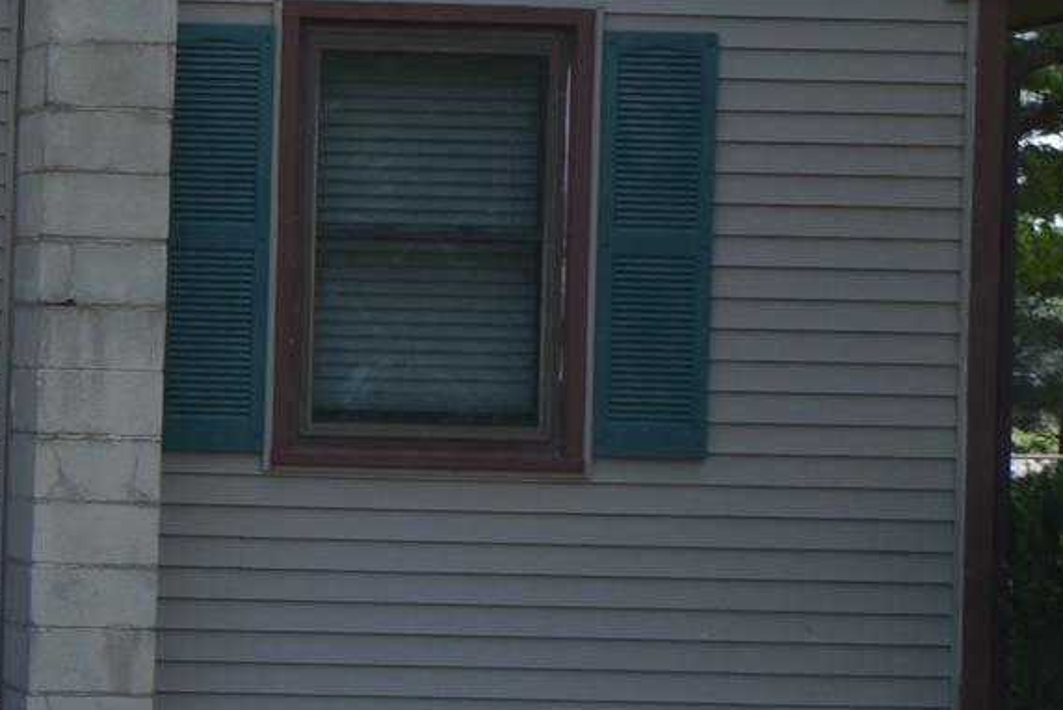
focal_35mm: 161
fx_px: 4756
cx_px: -667
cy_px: 362
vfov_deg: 8.5
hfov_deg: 12.0
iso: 100
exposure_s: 1/200
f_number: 7.1
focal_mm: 30
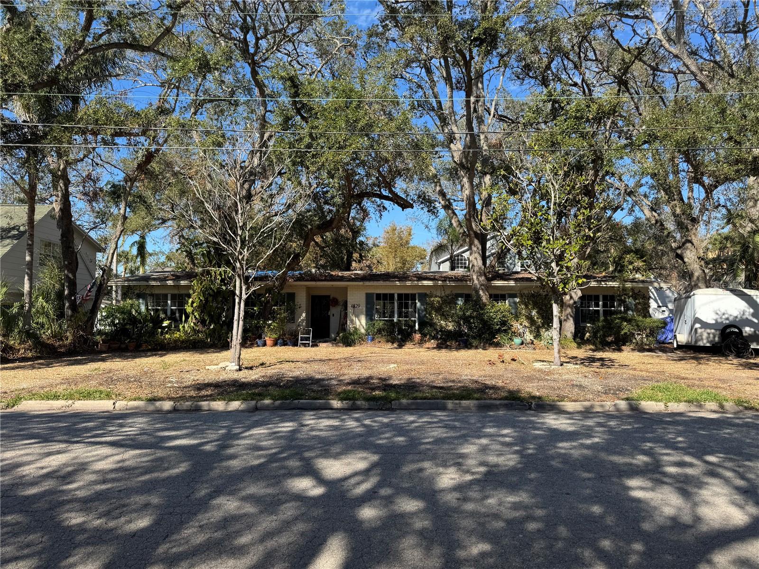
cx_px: 380
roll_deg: -0.6
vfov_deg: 56.8
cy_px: 284
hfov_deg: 71.6
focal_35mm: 24
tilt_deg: +3.4
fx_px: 526
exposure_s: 1/2252
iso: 80
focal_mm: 6.76
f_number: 1.78
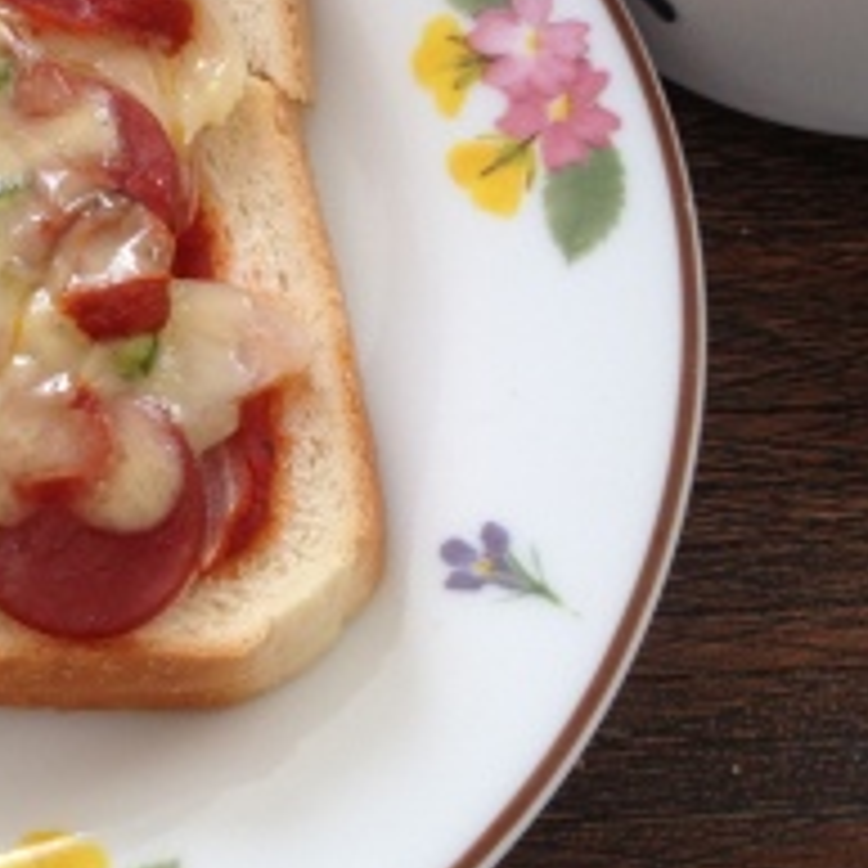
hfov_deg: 20.9
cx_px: -13
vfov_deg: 21.4
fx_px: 2270
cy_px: 200
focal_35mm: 80
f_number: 2.4
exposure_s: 1/120
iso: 80
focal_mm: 4.28
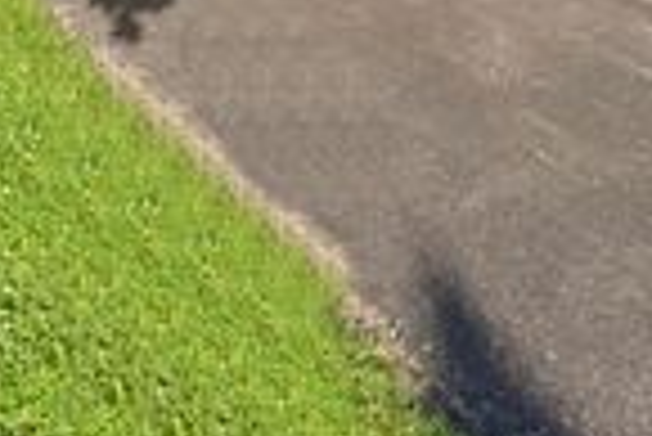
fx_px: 997
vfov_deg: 19.7
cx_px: 63
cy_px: -297
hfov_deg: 34.2
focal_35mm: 55
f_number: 11
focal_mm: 16
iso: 100
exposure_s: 1/50
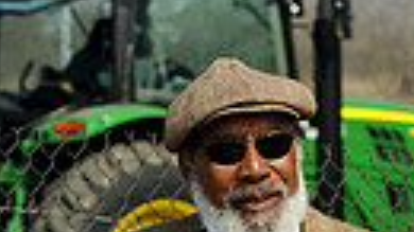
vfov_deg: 3.1
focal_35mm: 380
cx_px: 220
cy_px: 706
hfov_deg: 5.7
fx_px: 4170
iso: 200
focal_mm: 70
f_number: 4.5
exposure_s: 1/2000
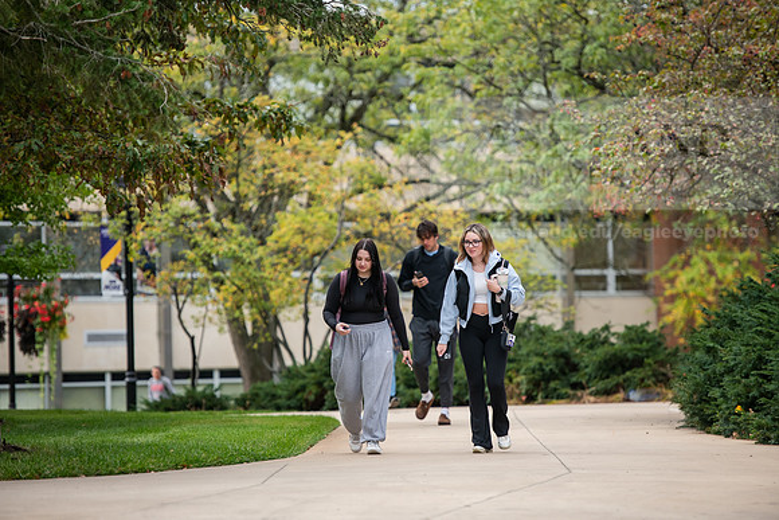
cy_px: 260
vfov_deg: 7.6
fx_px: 3896
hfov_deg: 11.4
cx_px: 390
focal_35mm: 180
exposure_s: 1/400
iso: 320
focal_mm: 180
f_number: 3.2
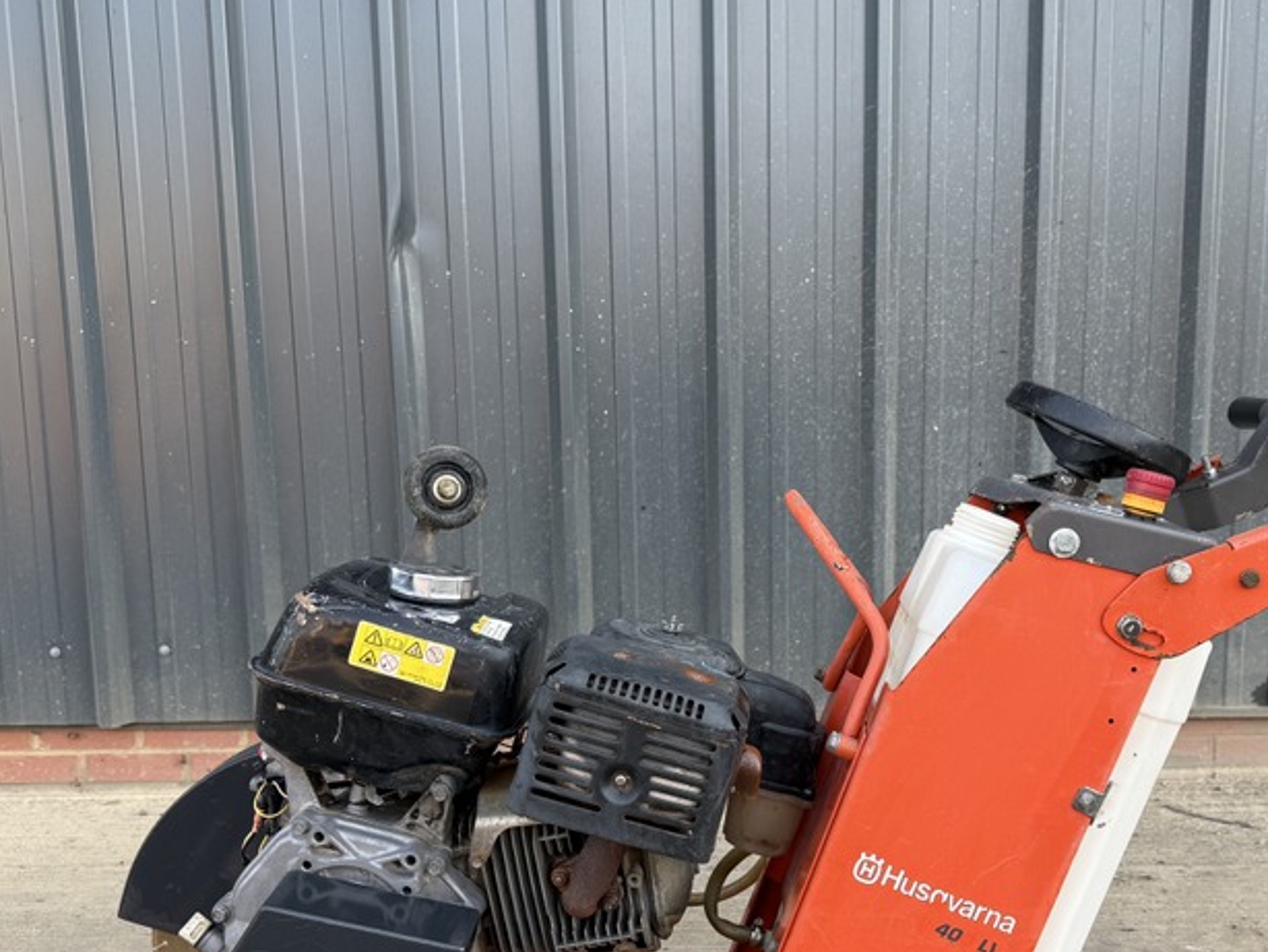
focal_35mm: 40
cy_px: 650
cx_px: 725
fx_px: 1466
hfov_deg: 46.6
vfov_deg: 35.6
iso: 80
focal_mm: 6.76
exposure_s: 1/372
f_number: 1.78
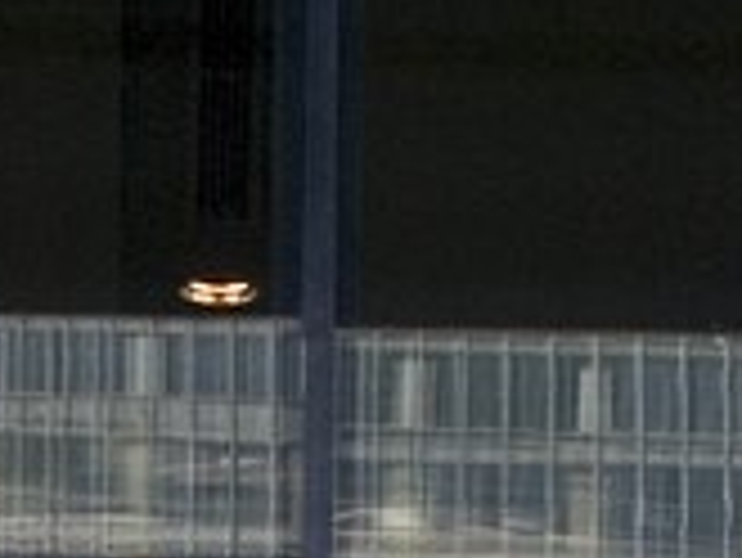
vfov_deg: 3.0
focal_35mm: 493
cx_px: 607
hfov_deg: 4.0
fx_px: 10575
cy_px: 1688
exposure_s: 1/125
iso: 400
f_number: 8
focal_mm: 55
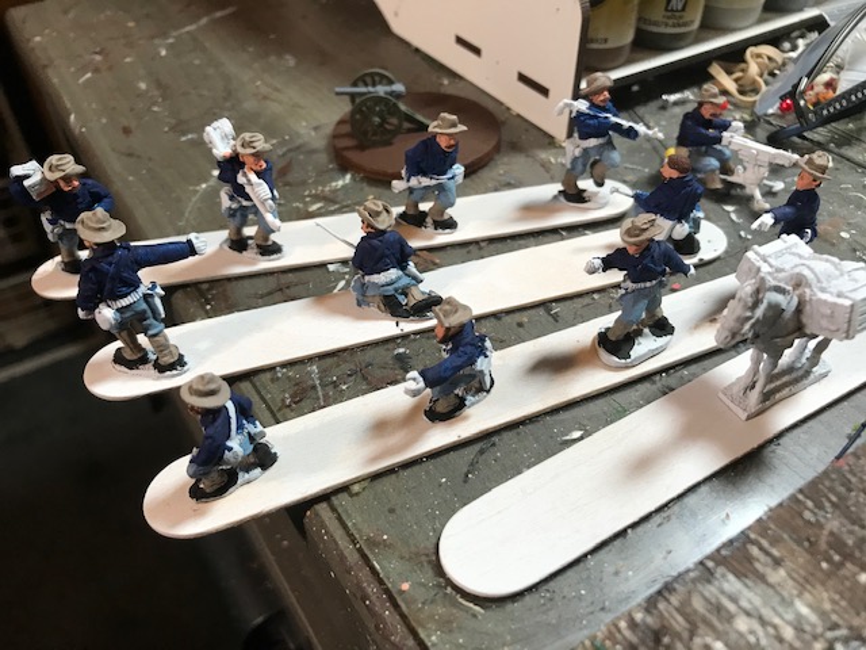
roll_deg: +1.5
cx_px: 433
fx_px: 700
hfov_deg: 63.4
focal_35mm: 28
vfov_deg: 49.7
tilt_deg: -43.1
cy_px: 325
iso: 25
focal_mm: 3.99
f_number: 1.8
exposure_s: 1/30
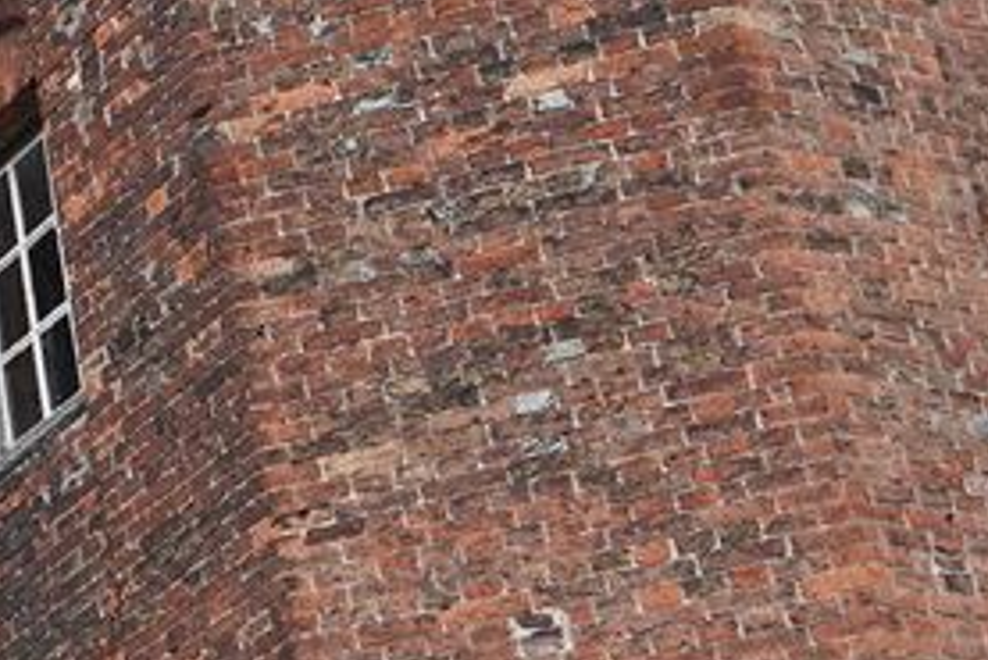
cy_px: 150
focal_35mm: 173
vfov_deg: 7.9
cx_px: -949
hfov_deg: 10.9
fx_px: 4750
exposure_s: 1/100
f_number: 10
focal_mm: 24
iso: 100
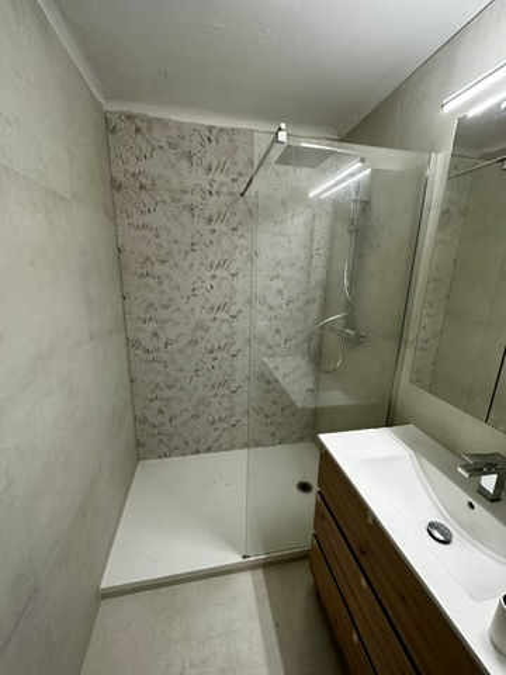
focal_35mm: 14
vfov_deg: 102.1
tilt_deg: -13.5
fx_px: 273
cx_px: 253
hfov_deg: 85.7
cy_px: 338
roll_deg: -0.8
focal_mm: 2.22
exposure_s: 1/100
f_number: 2.2
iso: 200
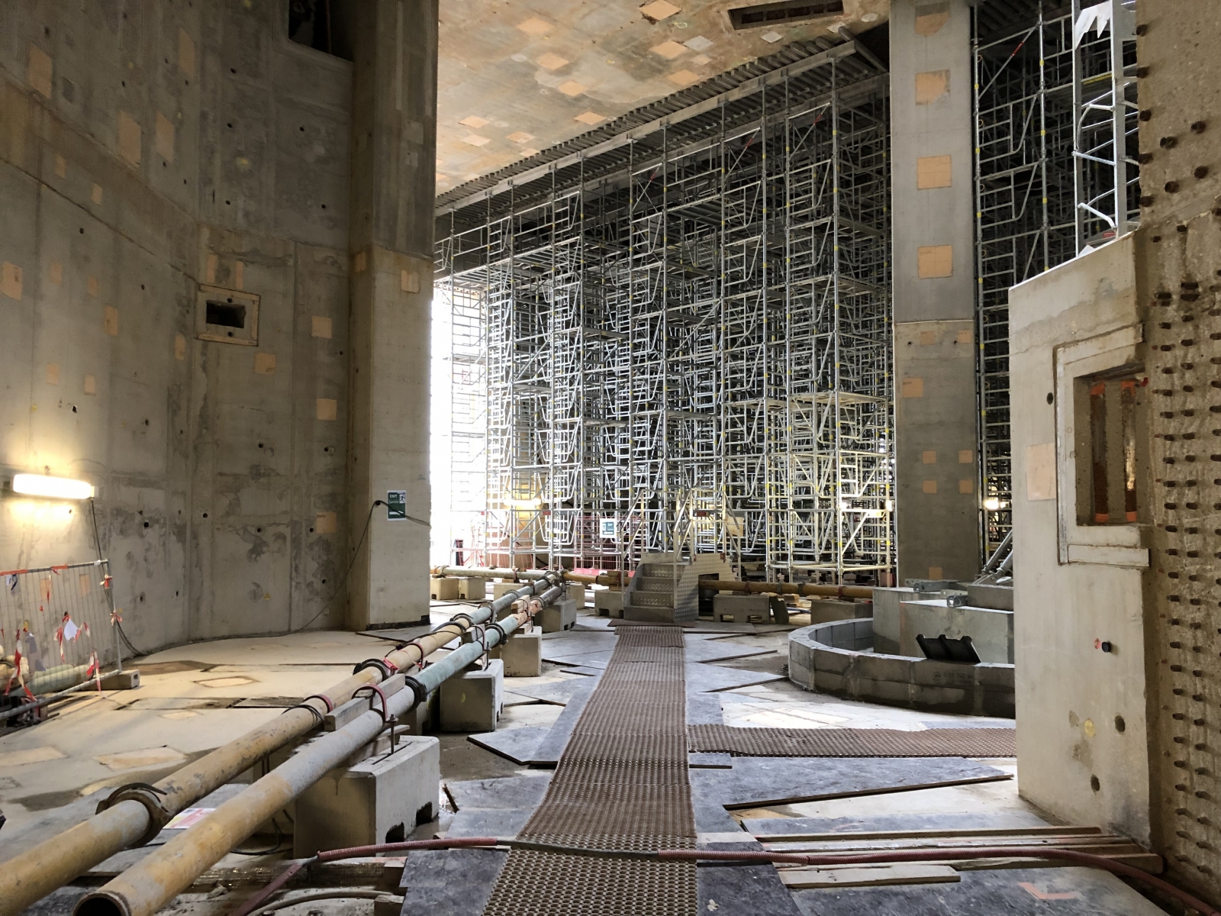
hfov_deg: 63.4
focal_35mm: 28
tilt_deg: +3.8
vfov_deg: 49.7
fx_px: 988
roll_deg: -1.1
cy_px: 458
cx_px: 610
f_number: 1.8
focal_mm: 3.99
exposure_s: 1/17
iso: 80
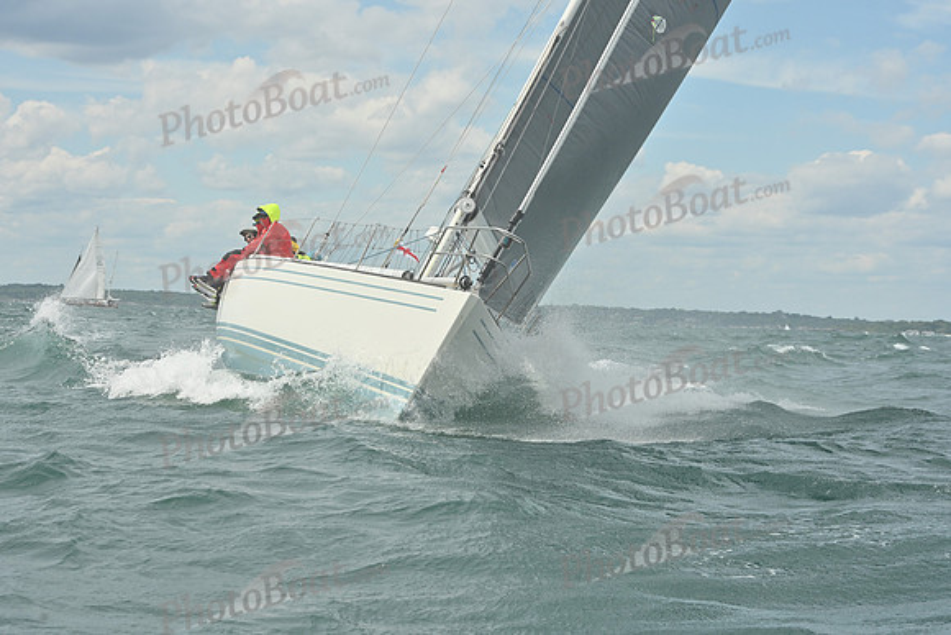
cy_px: 318
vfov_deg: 14.9
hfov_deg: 22.1
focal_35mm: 92
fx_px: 2431
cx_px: 476
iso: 320
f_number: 10
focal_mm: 92
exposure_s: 1/1250
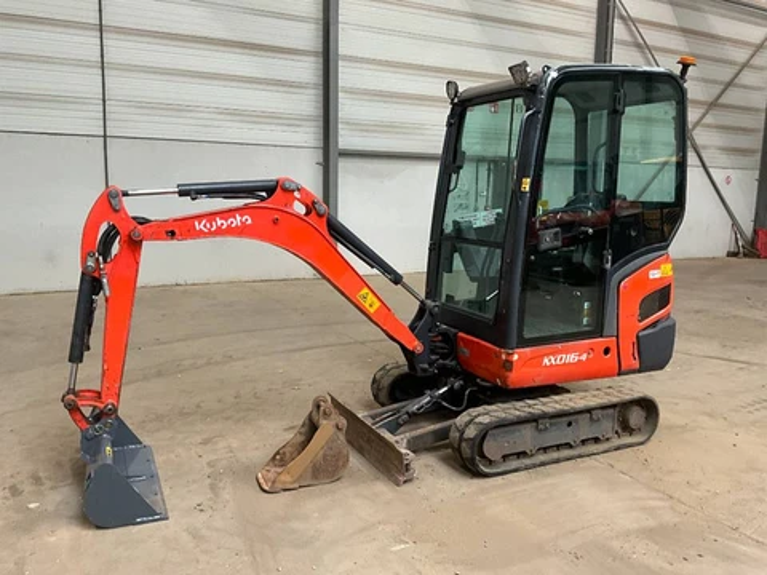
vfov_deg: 48.2
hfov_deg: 61.7
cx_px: 384
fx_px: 643
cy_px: 288
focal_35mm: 29
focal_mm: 3
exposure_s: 1/60
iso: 125
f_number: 1.8
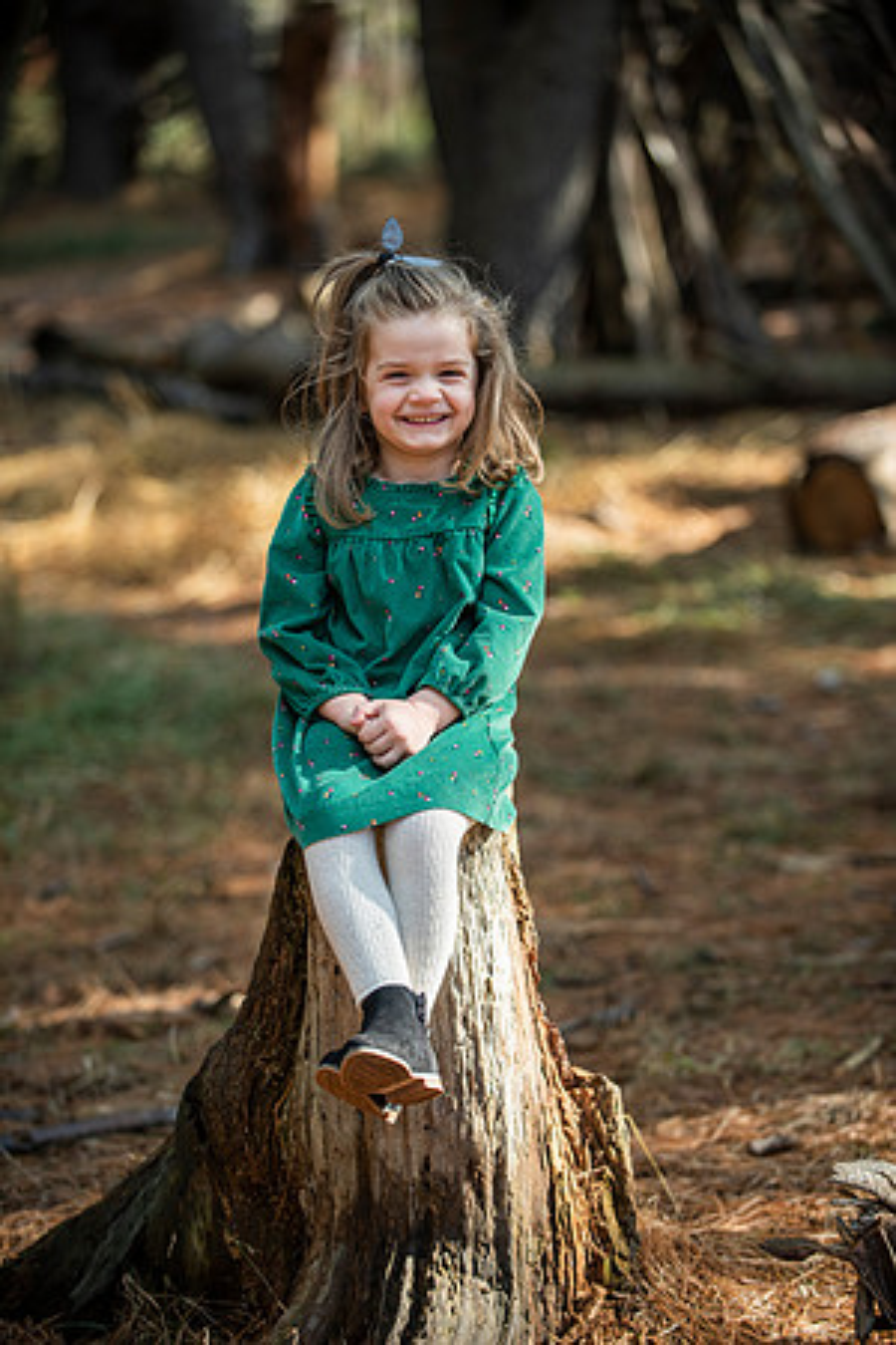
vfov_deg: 19.5
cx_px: 448
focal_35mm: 105
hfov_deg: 13.0
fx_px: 3920
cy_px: 672
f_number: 2.8
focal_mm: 105
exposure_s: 1/1250
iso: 400
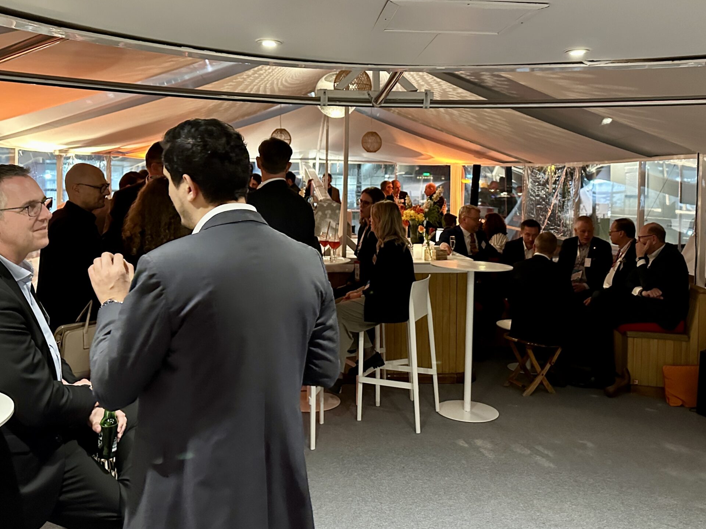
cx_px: 353
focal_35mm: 32
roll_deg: -0.5
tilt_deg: -0.1
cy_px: 198
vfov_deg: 43.8
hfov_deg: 56.8
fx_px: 653
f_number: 1.78
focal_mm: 6.86
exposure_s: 1/38
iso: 800
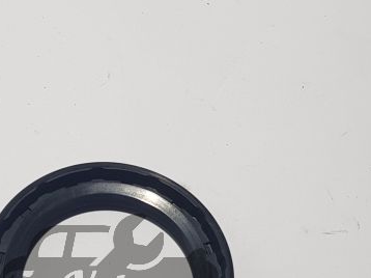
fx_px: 621
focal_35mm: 58
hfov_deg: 32.8
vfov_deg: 24.1
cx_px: 109
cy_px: 275
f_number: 1.7
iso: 40
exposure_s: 1/152
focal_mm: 4.2
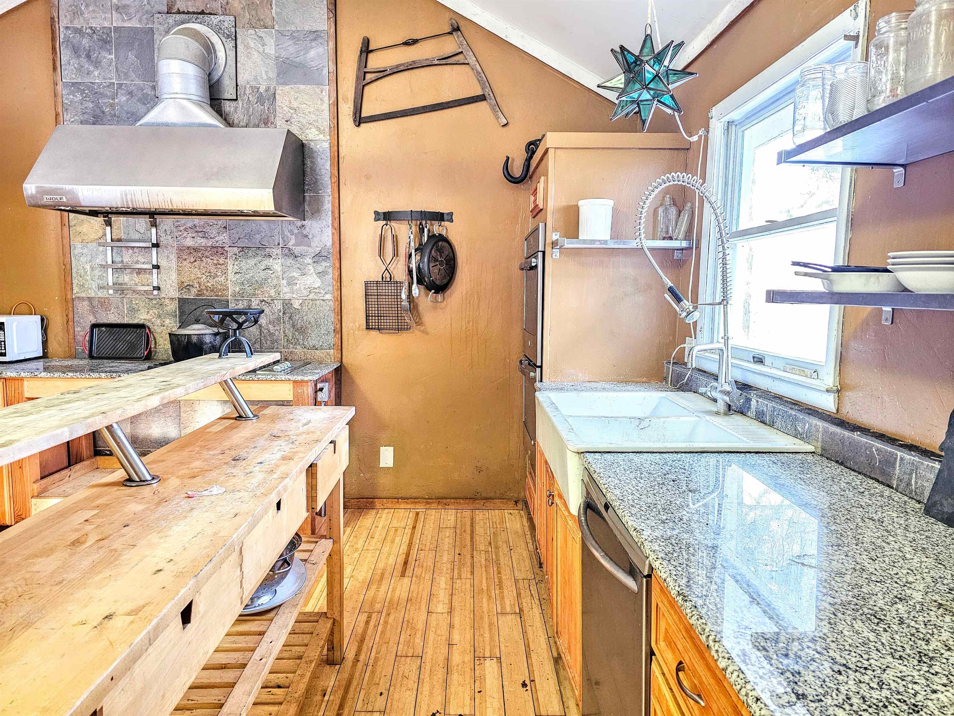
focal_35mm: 23
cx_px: 477
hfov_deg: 73.9
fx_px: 634
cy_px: 358
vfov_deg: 58.9
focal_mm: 6.3
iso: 640
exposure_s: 1/30
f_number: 1.7
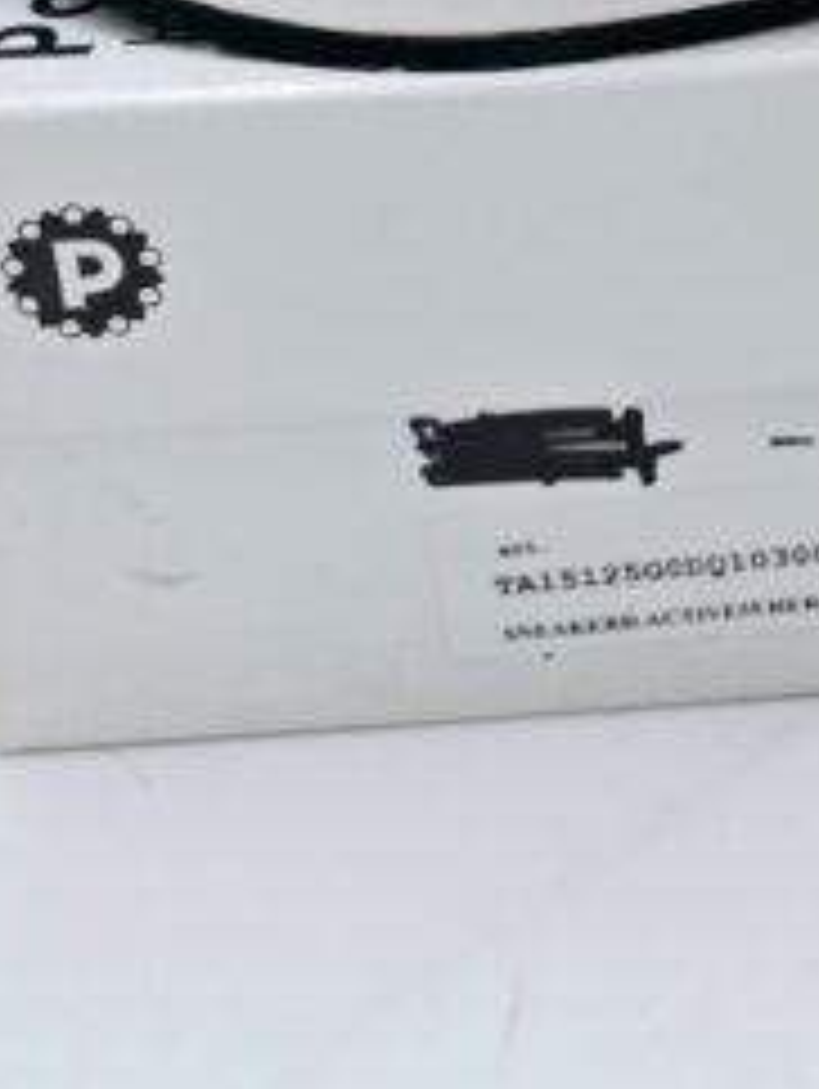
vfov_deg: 22.8
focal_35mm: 76
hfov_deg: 18.0
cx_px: 1089
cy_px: -338
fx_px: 2393
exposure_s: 1/180
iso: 16
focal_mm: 6.3
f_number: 1.7
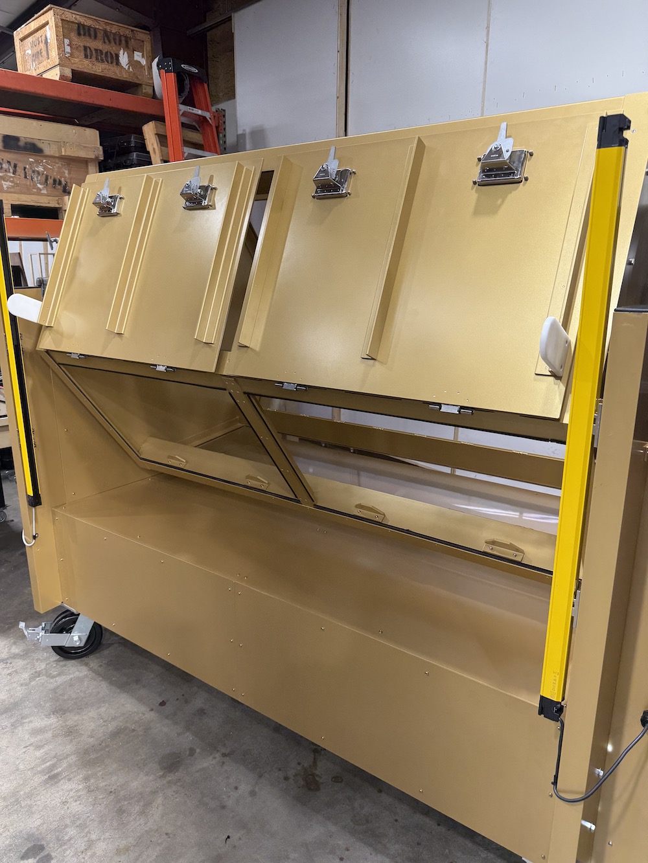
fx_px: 599
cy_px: 432
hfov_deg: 56.8
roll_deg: -1.0
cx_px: 324
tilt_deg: -14.7
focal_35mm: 24
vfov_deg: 71.6
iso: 80
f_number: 1.78
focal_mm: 6.76
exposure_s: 1/120
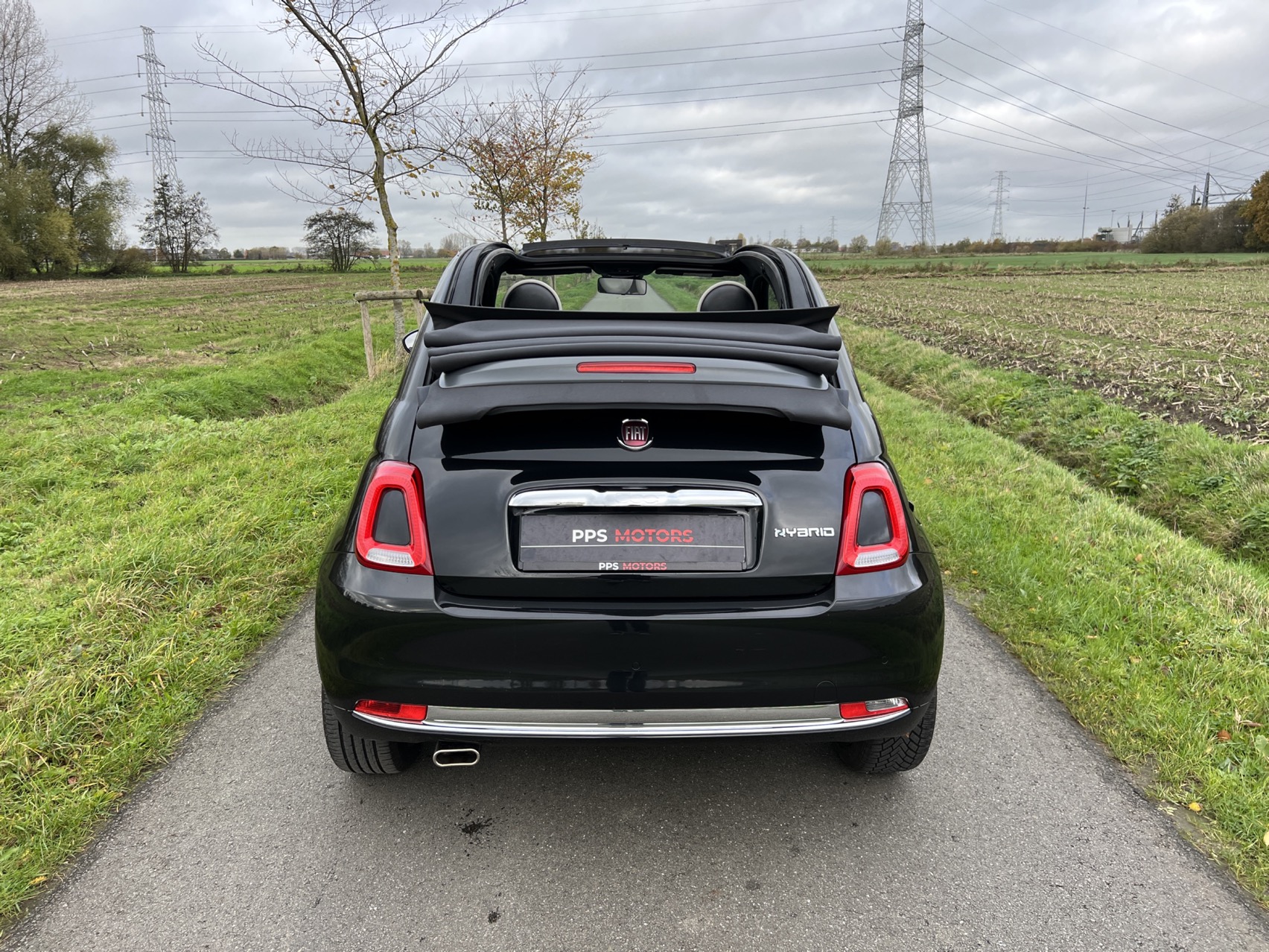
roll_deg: +1.5
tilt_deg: -11.4
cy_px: 476
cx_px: 634
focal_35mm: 26
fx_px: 953
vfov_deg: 53.1
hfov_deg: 67.3
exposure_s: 1/541
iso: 50
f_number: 1.5
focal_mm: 5.7
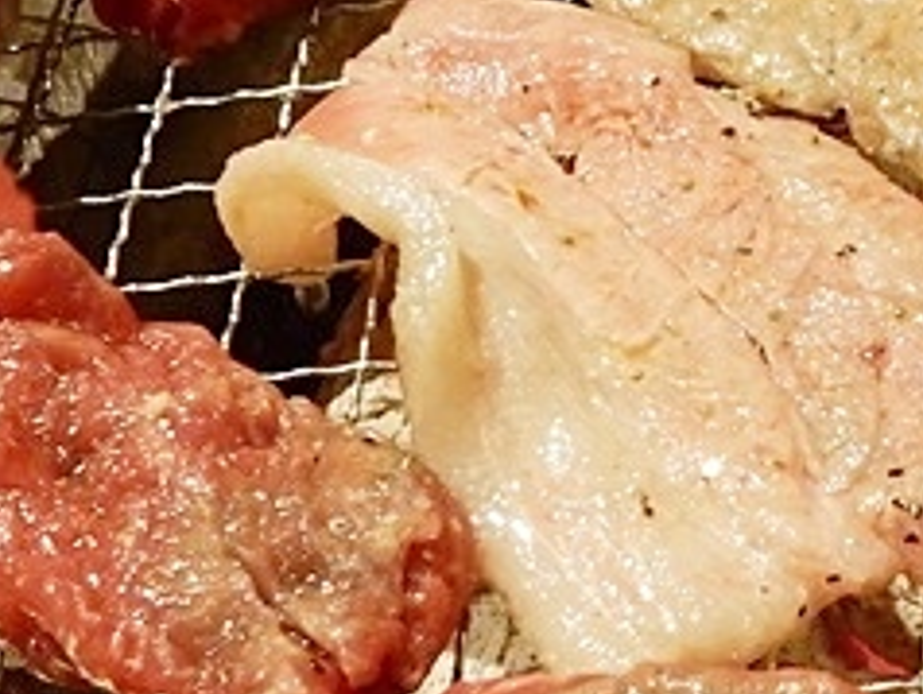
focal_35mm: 121
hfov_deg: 15.8
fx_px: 3230
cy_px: 159
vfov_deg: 12.2
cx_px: 1012
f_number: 4
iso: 400
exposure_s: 1/25
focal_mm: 6.4
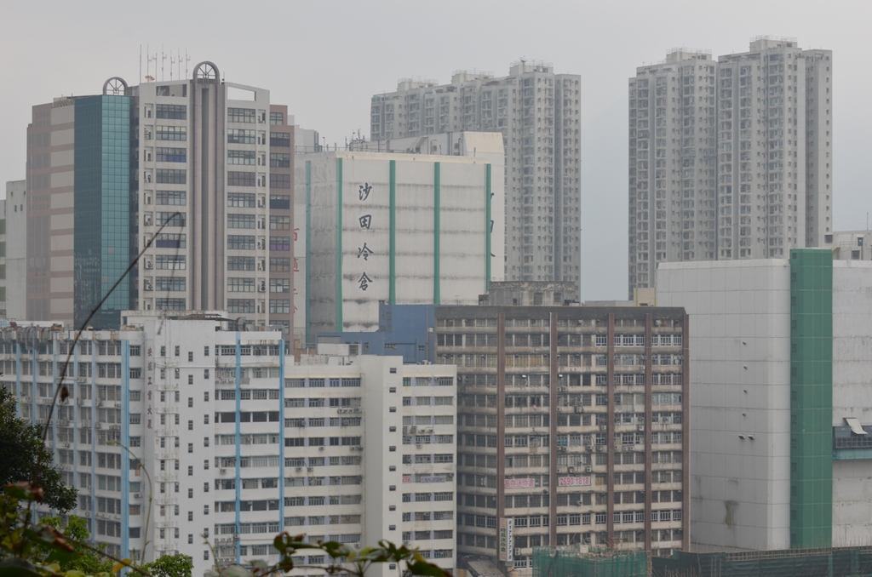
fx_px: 2610
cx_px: 436
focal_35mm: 108
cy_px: 288
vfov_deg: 12.6
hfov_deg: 19.0
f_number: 8
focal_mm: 72
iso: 125
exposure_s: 1/250
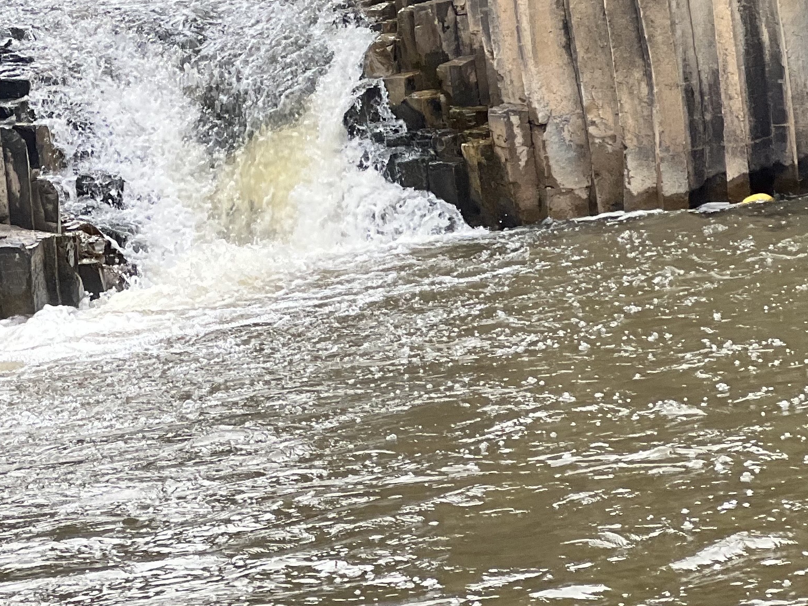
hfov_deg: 9.8
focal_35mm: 200
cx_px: 64
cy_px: 11
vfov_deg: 7.4
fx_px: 4668
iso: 50
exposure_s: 1/121
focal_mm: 9
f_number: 2.8
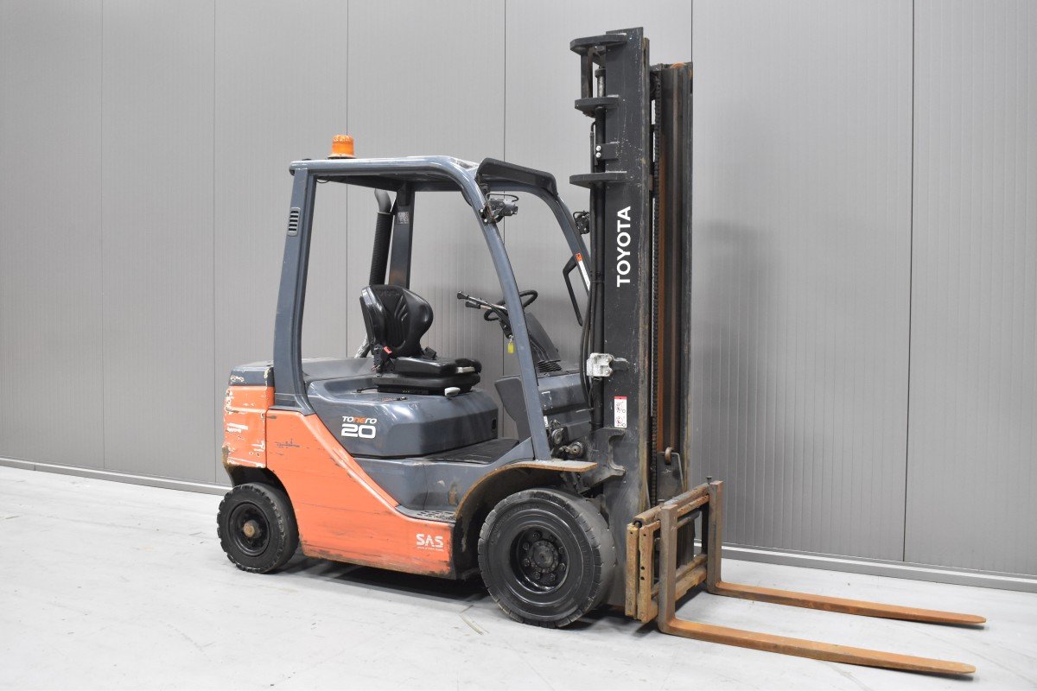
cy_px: 346
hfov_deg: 55.1
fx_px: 994
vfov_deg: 38.4
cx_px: 518
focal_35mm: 34
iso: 1600
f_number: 5
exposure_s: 1/25
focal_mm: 23
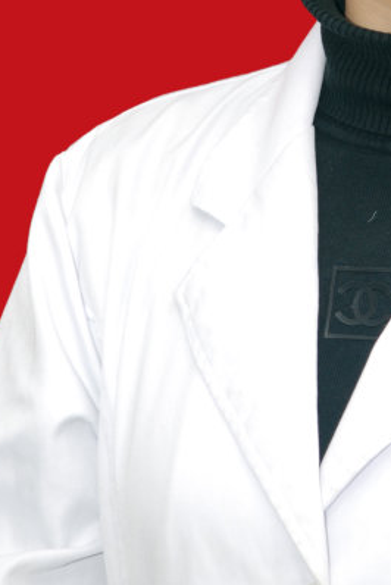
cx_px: 431
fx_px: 4505
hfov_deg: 5.0
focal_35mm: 277
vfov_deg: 7.4
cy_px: -1
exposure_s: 1/60
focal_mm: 82
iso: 250
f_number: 5.6
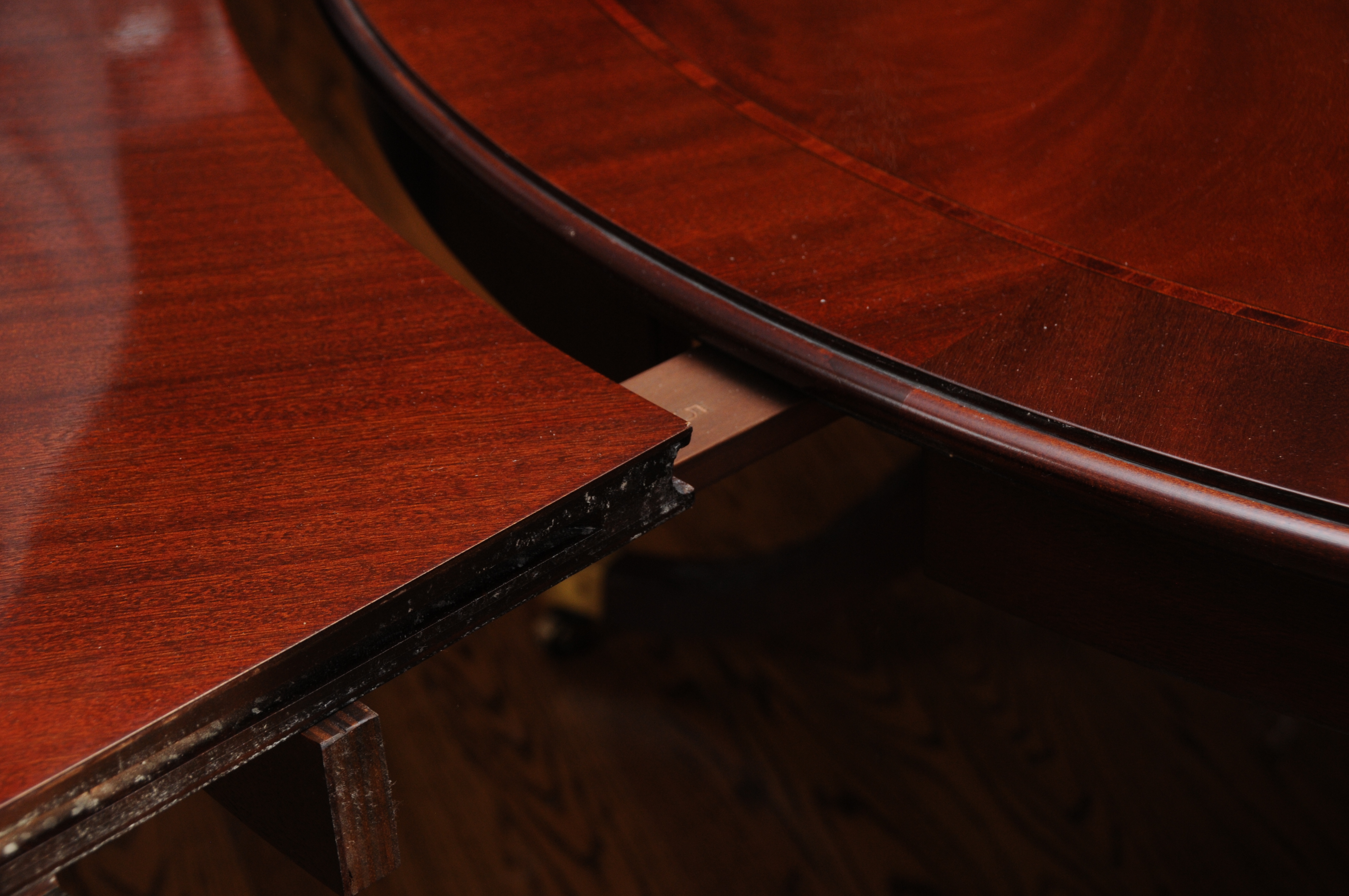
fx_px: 2807
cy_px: 448
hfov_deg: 27.0
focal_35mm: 75
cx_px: 674
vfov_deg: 18.1
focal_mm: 50
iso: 400
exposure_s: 1/125
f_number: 8
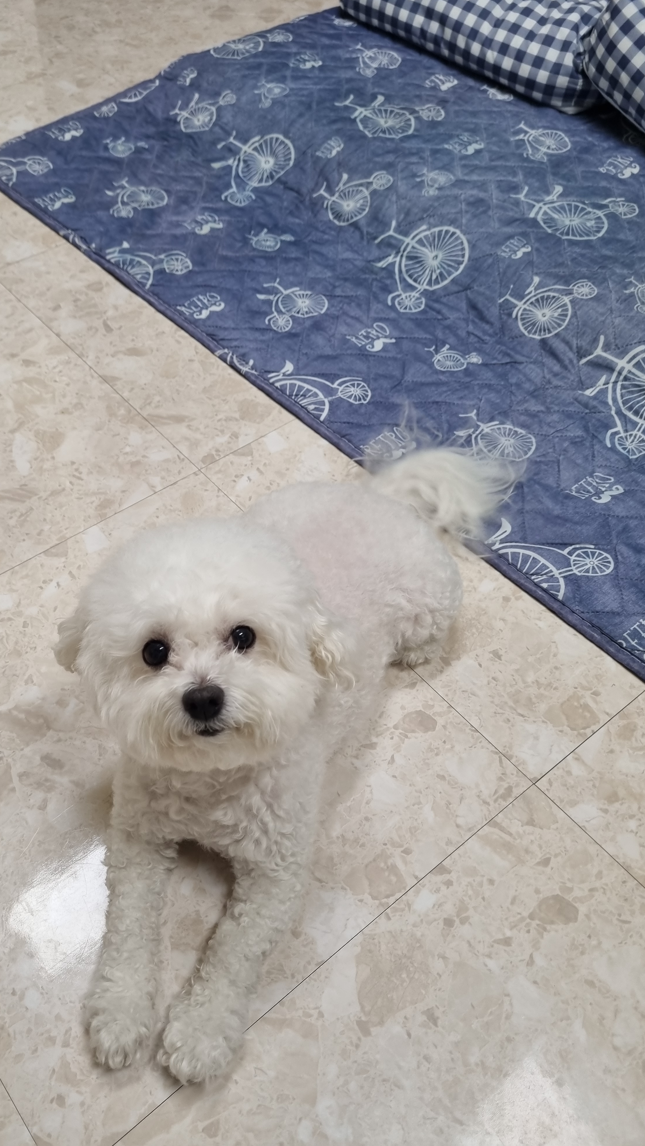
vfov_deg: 66.1
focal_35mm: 29
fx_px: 882
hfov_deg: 39.7
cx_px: 213
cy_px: 567
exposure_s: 1/120
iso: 160
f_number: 1.8
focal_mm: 5.4
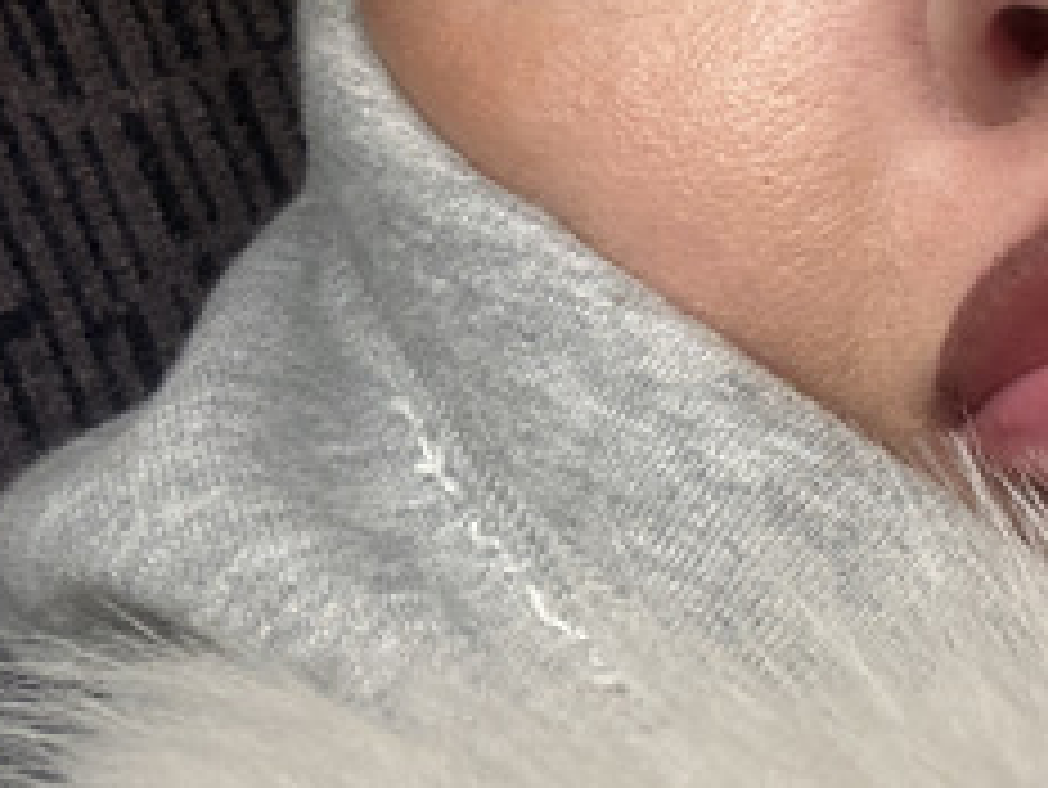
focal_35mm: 69
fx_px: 2090
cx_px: 1147
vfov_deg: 21.1
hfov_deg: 26.0
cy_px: 151
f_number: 1.9
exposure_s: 1/60
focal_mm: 2.69
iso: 160
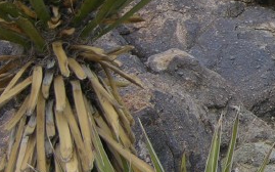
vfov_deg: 5.2
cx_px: 493
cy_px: 4
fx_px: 1873
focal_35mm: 250
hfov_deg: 8.1
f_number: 3.2
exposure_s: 1/44.5
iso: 50
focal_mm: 15.7
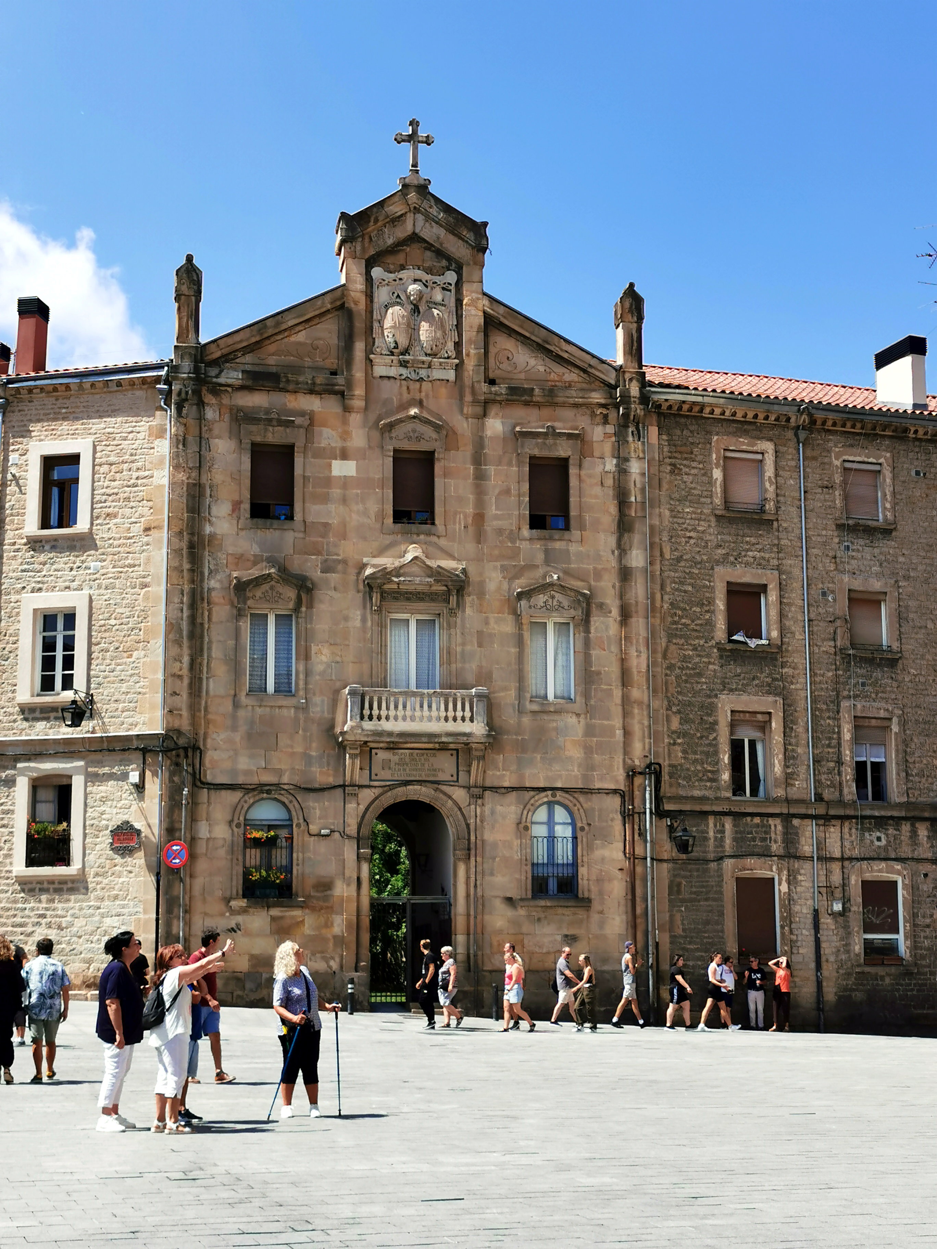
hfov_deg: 27.0
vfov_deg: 35.5
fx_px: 1949
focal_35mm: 54
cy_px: 624
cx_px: 468
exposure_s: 1/3401
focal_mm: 5.56
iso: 50
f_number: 1.6
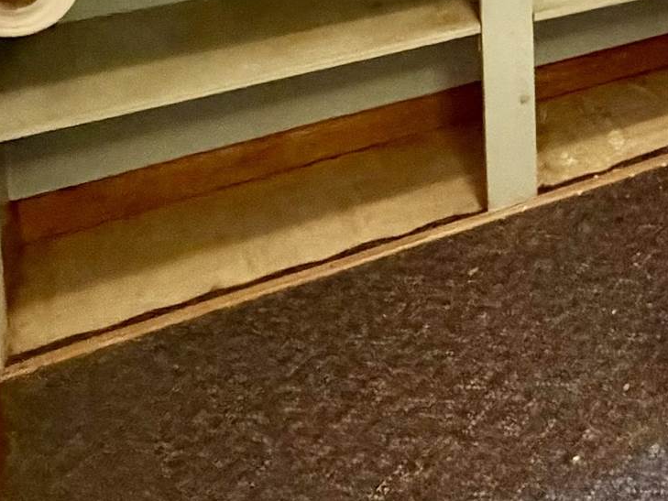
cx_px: 994
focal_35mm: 59
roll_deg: -1.1
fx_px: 1139
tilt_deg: -5.5
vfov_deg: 20.0
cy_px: -331
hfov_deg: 25.1
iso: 640
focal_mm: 2.22
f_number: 2.2
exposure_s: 1/60
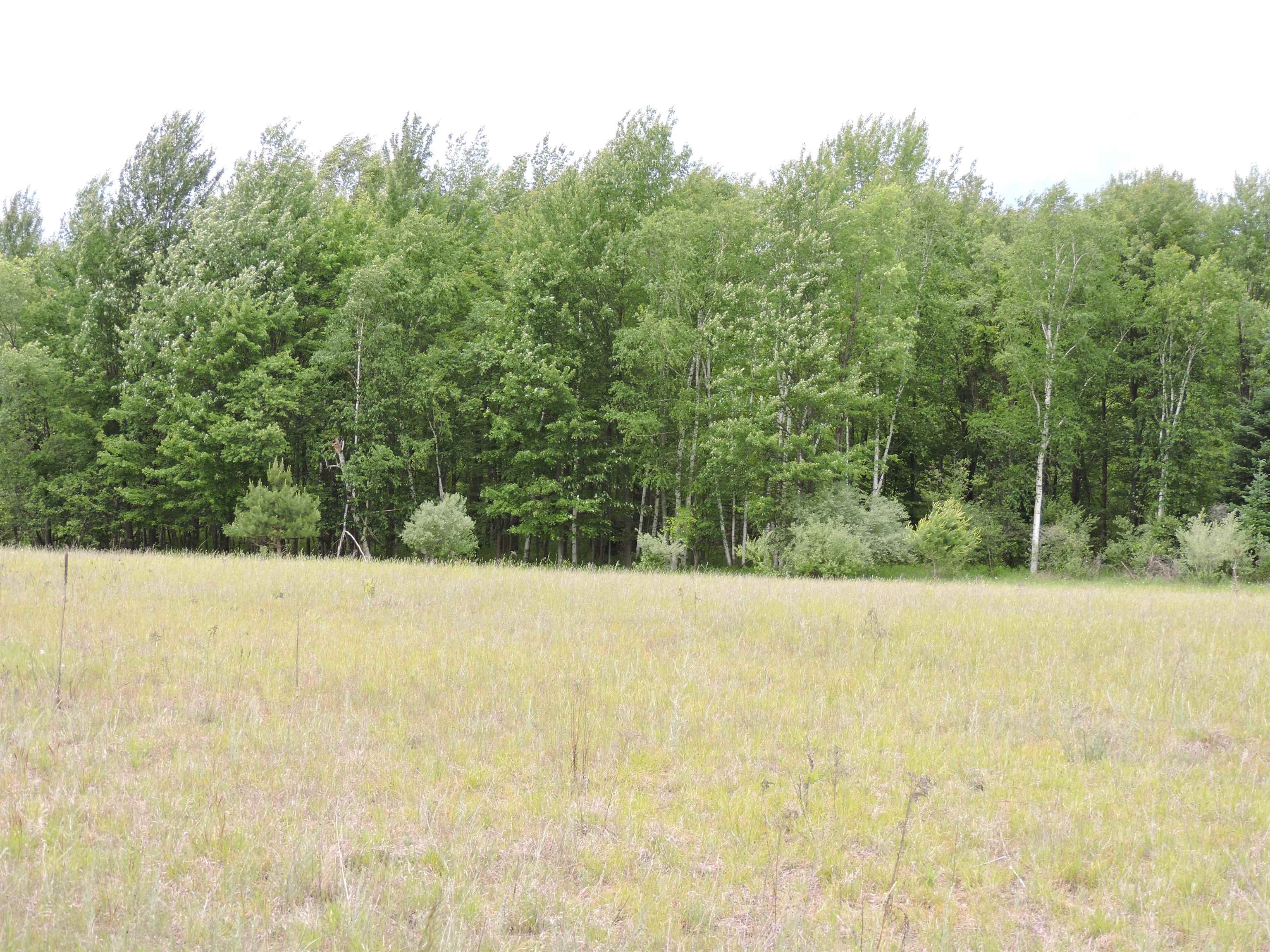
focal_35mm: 70
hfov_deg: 27.8
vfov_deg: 21.0
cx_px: 635
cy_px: 476
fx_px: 2568
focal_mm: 12.5
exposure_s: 1/160
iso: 100
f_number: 3.9
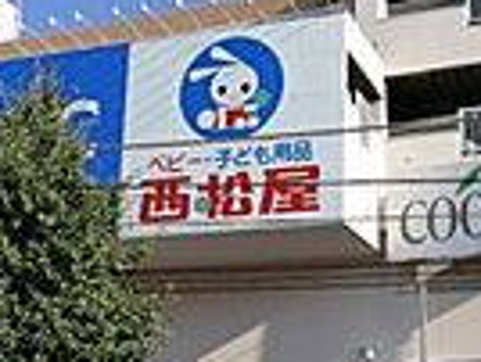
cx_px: 240
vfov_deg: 19.4
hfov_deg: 25.6
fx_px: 1058
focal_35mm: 76
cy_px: 201
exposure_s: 1/1600
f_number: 3.2
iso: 125
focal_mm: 9.17
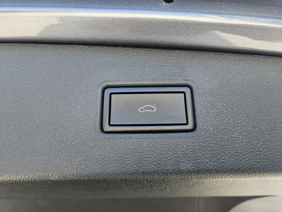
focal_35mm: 23
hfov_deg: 73.9
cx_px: 141
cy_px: 106
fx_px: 187
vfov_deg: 58.9
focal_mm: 5.4
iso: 64
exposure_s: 1/359
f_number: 1.8
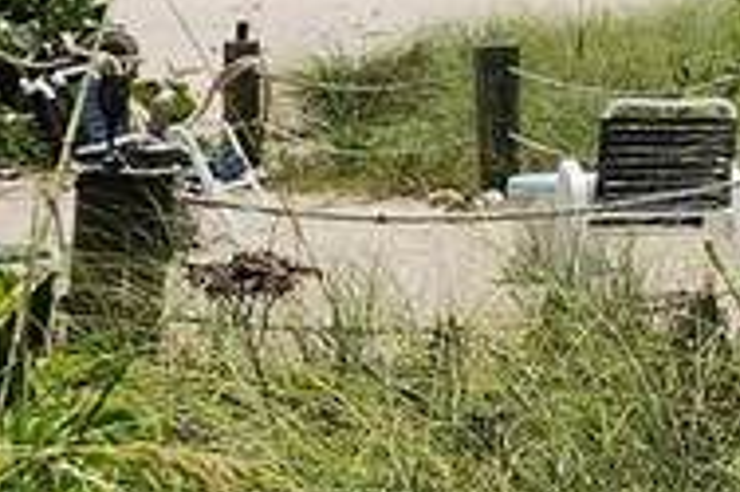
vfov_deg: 8.3
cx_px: 2129
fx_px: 3348
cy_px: -47
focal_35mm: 163
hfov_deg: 9.9
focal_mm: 5.4
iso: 20
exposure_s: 1/2730
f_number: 1.8
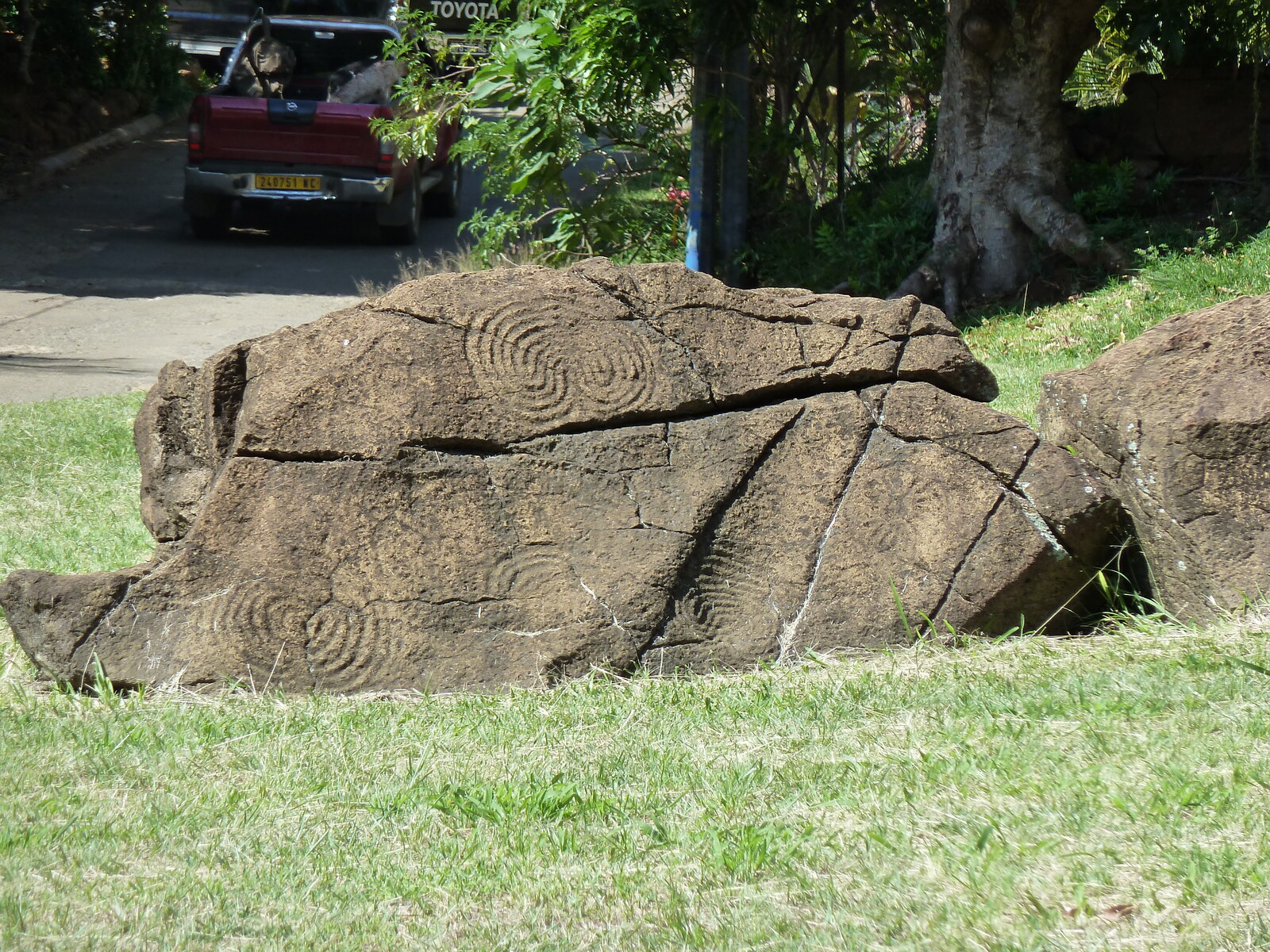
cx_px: 635
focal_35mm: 310
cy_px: 476
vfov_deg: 4.8
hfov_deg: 6.4
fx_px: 11373
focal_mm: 49.2
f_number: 4.9
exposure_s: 1/200
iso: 125
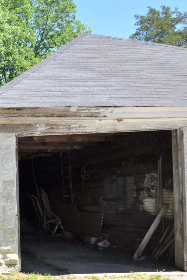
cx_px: -120
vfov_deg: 45.4
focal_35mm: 42
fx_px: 327
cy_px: 197
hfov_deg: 23.0
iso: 200
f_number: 8
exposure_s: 1/250
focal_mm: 12
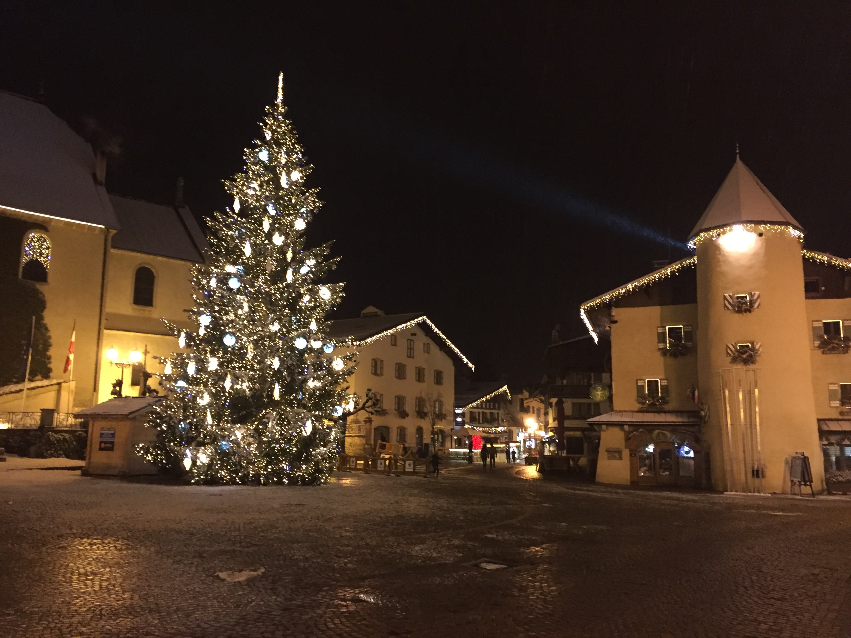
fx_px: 713
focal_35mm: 29
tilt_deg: +9.6
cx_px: 426
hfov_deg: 61.7
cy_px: 319
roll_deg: -0.5
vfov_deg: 48.2
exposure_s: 1/17
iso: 250
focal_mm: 4.15
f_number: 2.2
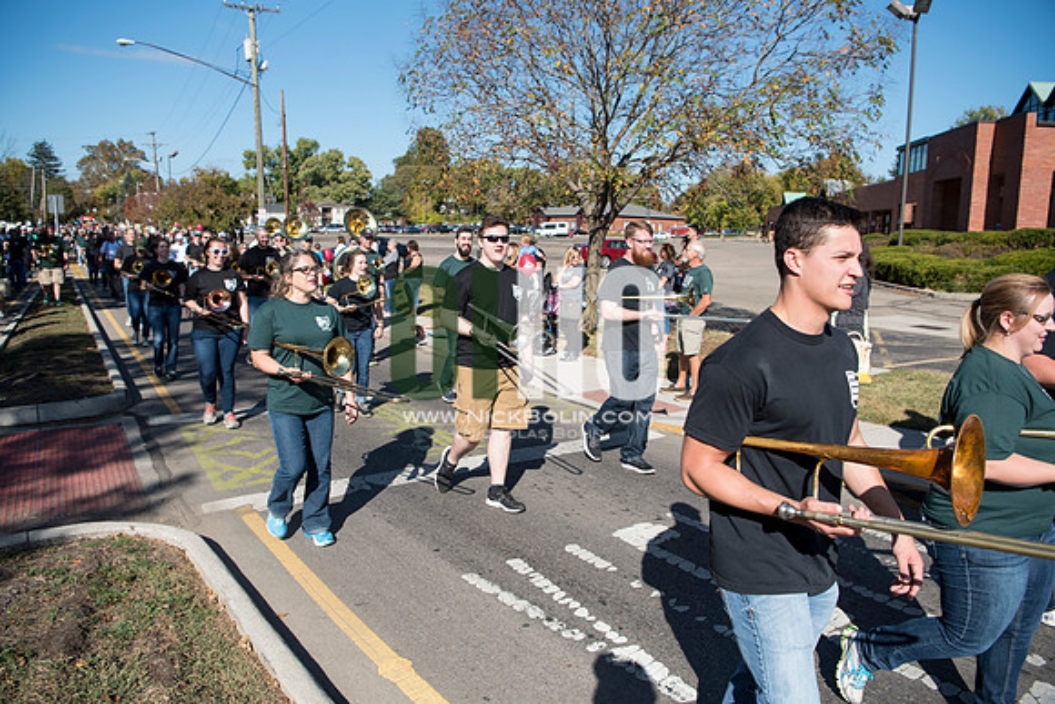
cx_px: 528
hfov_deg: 73.7
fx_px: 703
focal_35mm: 24
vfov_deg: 53.2
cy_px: 352
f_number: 4.5
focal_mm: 24
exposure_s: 1/1600
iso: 250
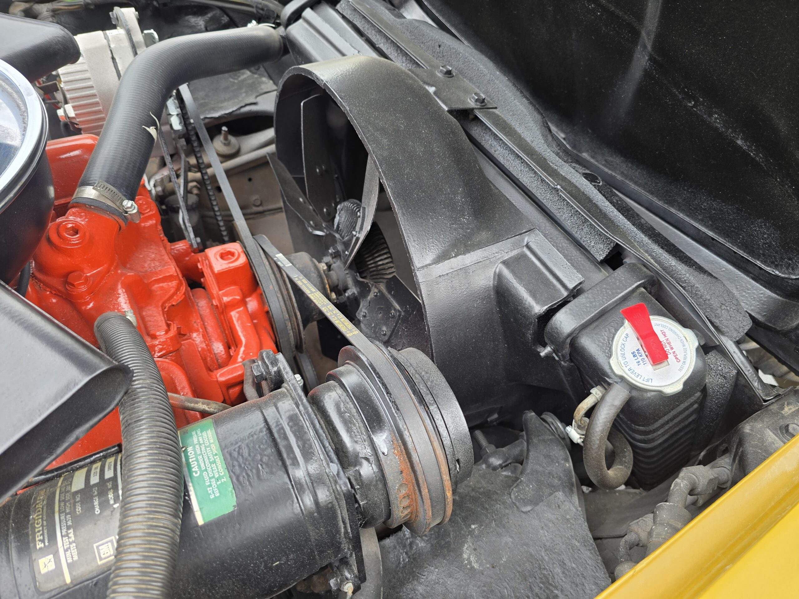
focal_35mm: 23
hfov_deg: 73.9
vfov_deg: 58.9
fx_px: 531
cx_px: 400
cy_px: 300
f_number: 1.7
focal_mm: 6.3
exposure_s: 1/180
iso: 32
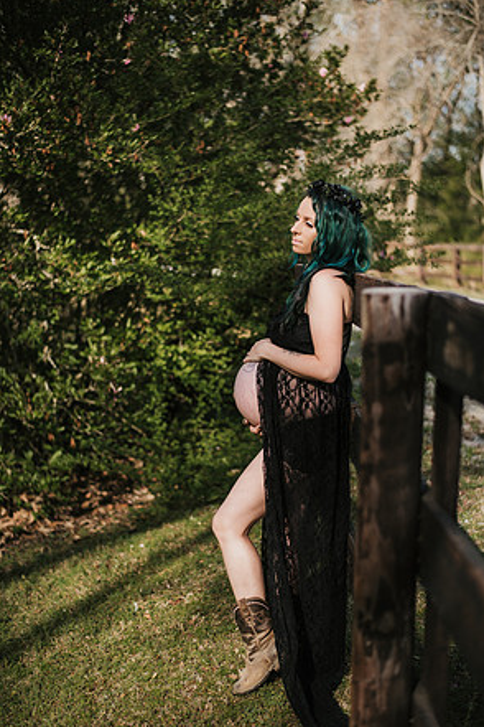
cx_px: 245
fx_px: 1028
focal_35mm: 51
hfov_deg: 26.5
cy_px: 366
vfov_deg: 38.9
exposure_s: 1/1600
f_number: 2
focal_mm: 50
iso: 100
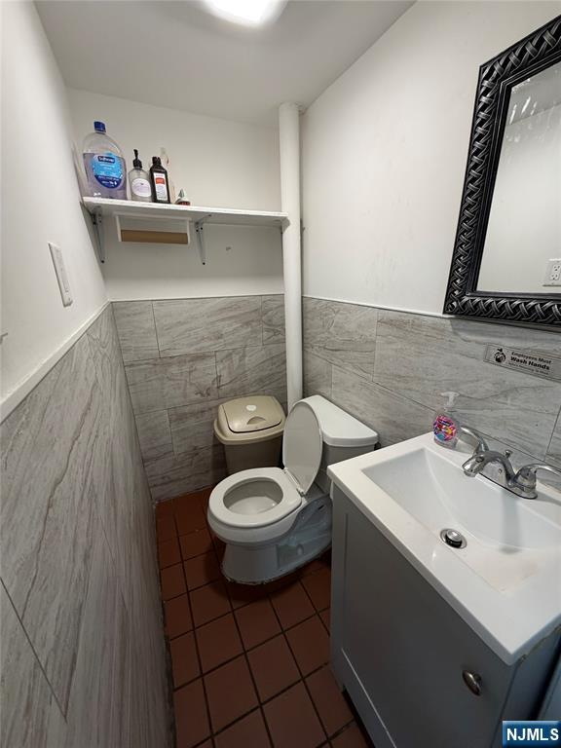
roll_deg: +1.5
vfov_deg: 102.1
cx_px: 280
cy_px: 374
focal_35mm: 14
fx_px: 303
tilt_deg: -18.0
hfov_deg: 85.7
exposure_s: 1/120
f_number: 2.2
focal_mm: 2.22
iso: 200
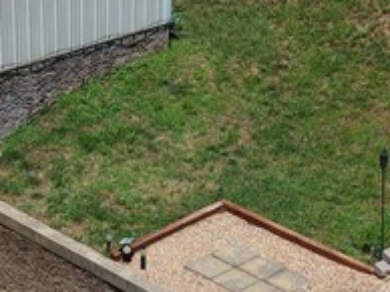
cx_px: 127
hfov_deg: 15.5
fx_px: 1429
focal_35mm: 127
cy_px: 399
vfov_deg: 11.3
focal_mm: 8.67
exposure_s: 1/160
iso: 100
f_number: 1.8
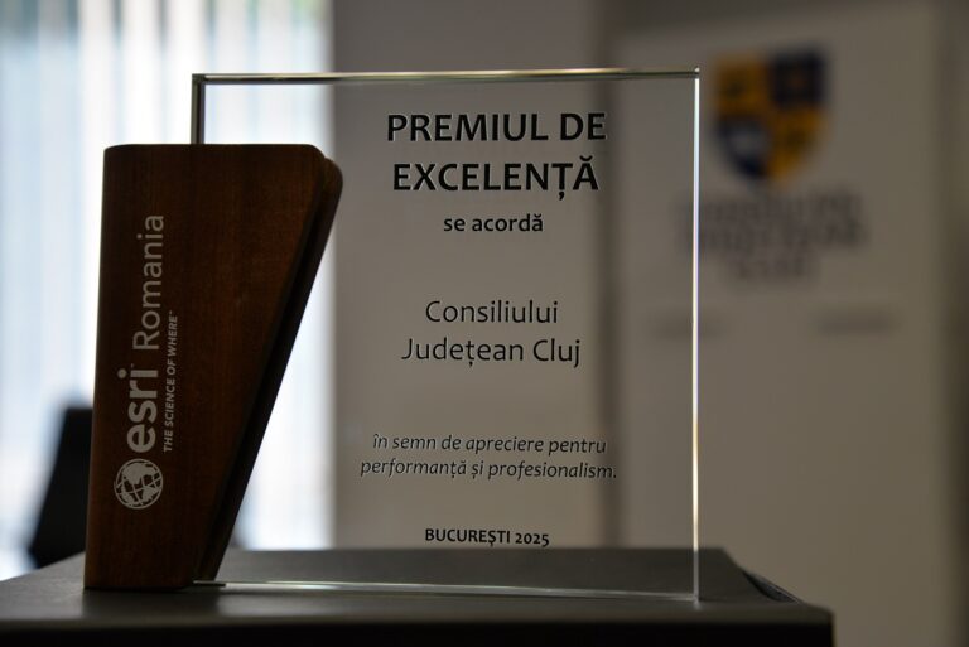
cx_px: 484
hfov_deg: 30.9
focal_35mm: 65
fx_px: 1750
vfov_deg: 20.9
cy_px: 324
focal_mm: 65
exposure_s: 1/250
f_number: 4.5
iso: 640
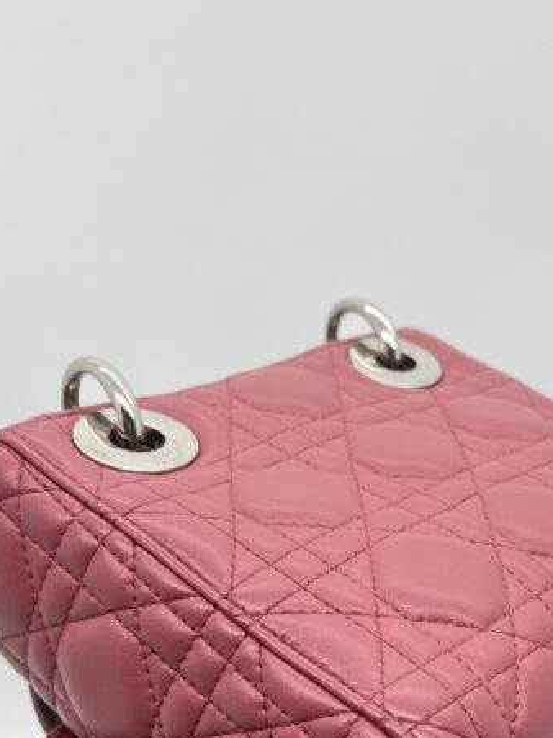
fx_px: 1257
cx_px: 384
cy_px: 641
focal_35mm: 59
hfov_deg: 24.6
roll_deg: -0.4
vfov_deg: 31.4
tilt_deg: -27.4
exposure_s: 1/109
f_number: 1.5
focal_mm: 5.7
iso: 32
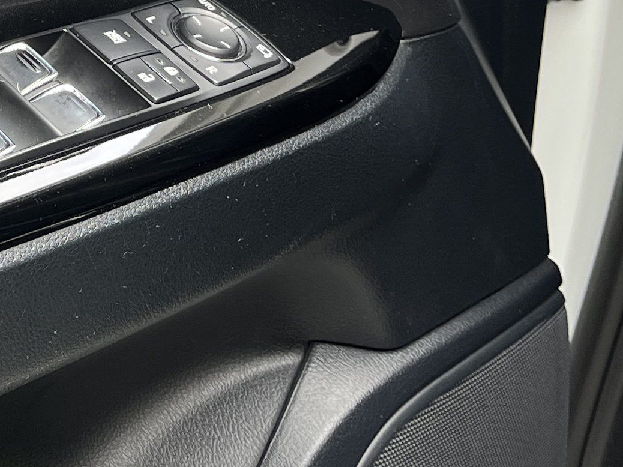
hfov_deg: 17.8
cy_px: -155
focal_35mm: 101
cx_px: -263
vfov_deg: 14.0
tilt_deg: -19.2
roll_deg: +0.9
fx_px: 1817
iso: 50
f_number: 1.6
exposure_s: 1/122
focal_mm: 5.1
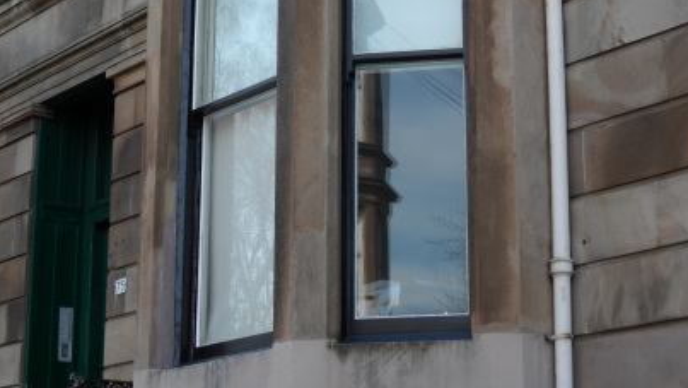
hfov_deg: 25.6
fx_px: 1515
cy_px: 103
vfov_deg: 14.5
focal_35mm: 83
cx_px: 406
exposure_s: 1/180
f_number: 4
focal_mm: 10.3
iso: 80
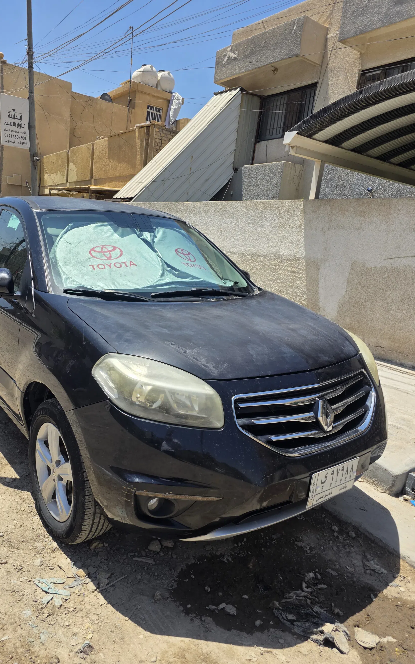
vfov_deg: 72.5
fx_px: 452
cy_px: 339
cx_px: 162
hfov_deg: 48.9
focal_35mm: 25
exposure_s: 1/5608
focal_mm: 6.3
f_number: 1.7
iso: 80
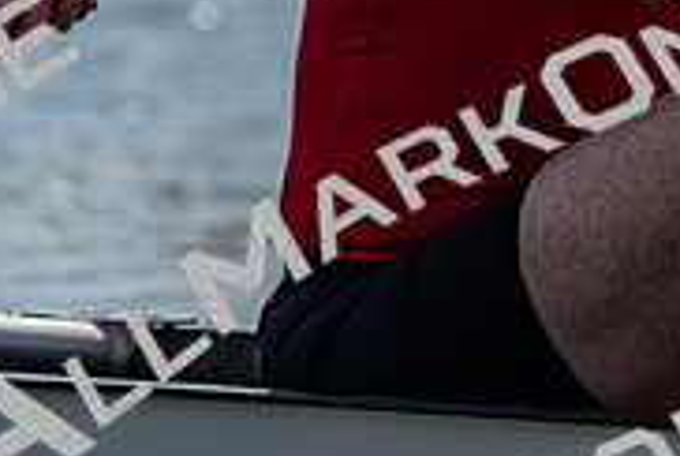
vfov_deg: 1.7
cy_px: -54
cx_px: 702
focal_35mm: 789
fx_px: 14927
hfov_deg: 2.6
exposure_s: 1/1600
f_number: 5.6
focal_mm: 248
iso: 100
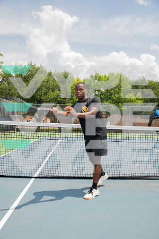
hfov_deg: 41.1
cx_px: 80
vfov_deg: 58.7
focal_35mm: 32
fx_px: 212
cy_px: 120
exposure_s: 1/320
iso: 100
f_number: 6.3
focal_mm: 32
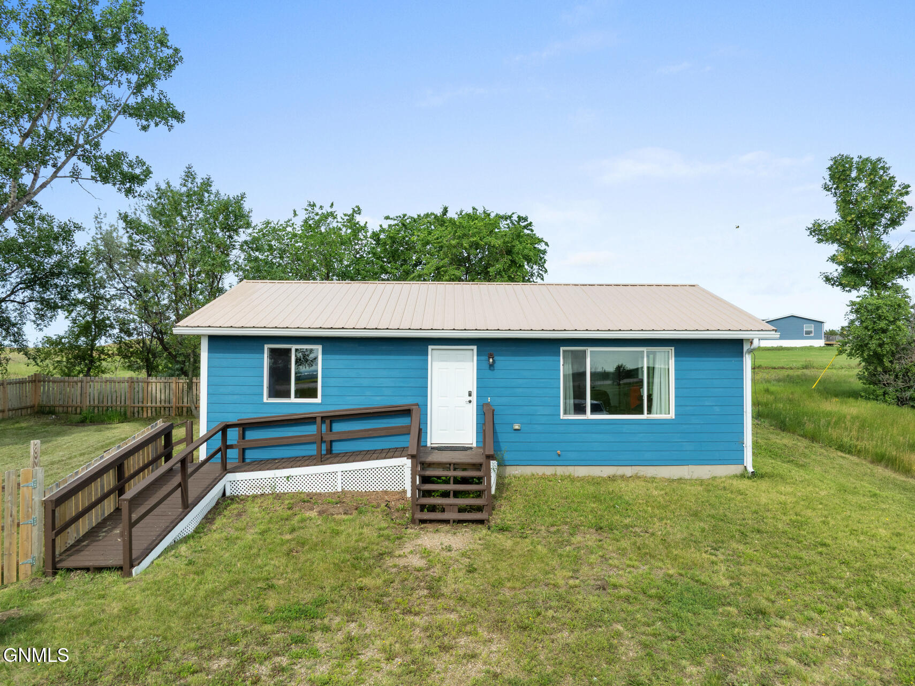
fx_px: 634
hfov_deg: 71.6
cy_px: 343
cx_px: 458
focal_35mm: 24
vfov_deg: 56.8
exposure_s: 1/400
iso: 100
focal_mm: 12.29
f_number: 6.3
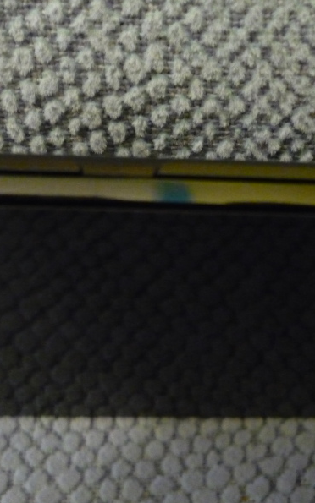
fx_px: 645
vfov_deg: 42.6
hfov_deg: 27.4
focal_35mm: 47
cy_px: 252
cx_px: 151
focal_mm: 5.5
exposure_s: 1/8
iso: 800
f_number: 2.8
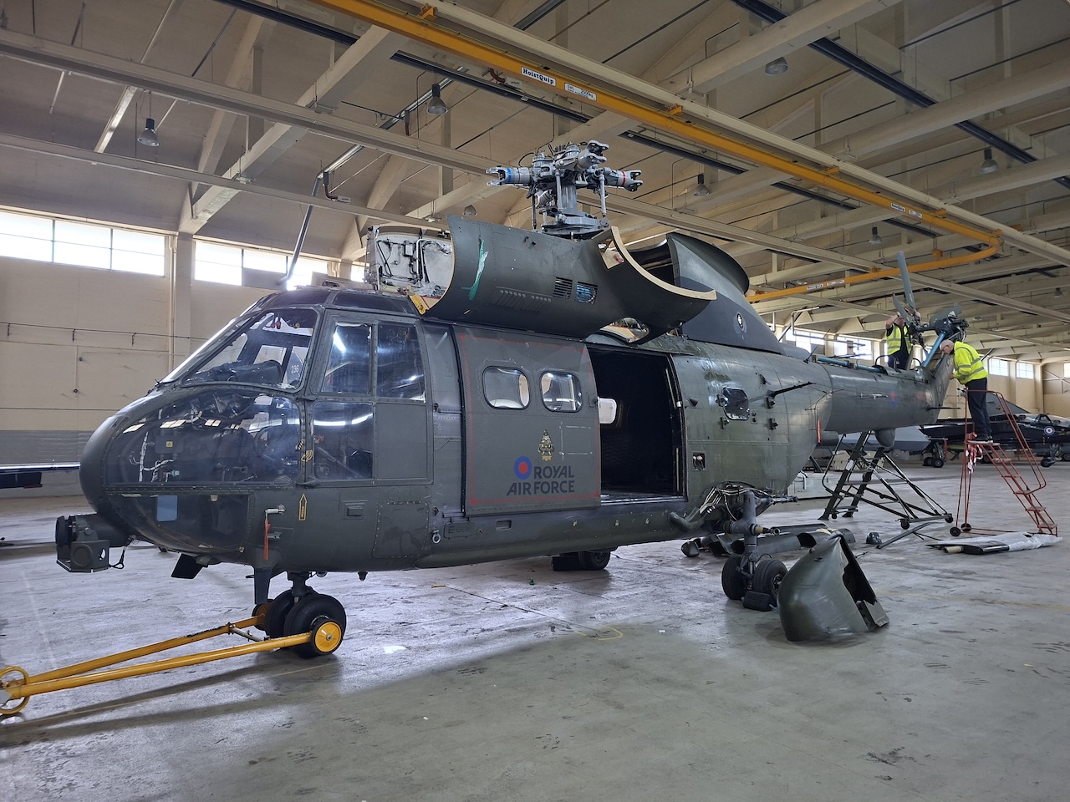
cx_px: 535
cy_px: 401
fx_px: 711
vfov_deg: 58.9
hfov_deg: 73.9
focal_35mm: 23
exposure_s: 1/33
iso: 250
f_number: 1.8
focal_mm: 5.54
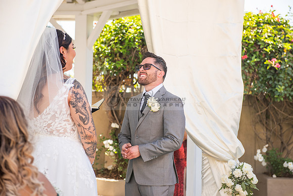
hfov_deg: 28.8
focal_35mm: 70
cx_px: 146
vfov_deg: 19.5
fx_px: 570
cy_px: 98
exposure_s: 1/250
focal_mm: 70
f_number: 4
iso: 100
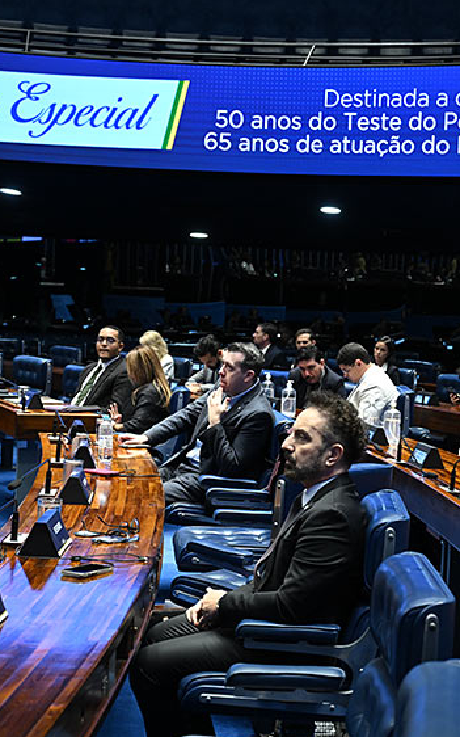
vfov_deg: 30.6
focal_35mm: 67
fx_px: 1345
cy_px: 371
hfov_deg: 19.0
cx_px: 440
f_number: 4.5
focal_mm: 43
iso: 1600
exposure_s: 1/80
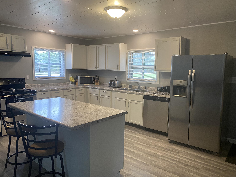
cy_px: 88
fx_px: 177
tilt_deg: -5.2
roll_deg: -0.5
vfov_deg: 53.1
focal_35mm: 26
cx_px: 118
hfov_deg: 67.3
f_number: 1.8
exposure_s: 1/60
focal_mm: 4.25
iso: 125
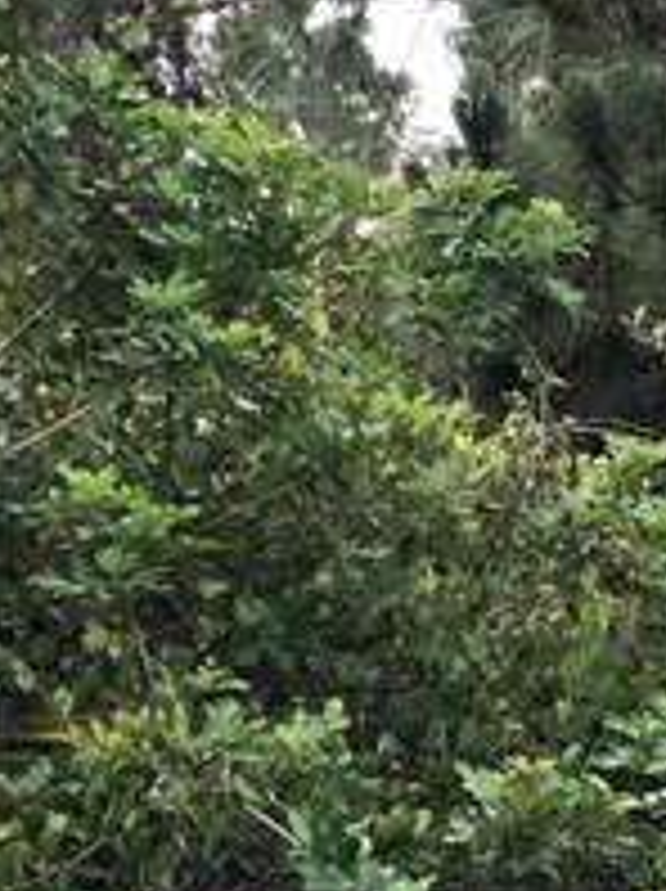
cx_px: 2286
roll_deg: -1.3
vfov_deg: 6.7
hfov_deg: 4.7
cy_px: 666
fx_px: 7584
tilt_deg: -1.6
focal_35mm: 295
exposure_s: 1/120
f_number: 2.8
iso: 40
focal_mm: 6.6
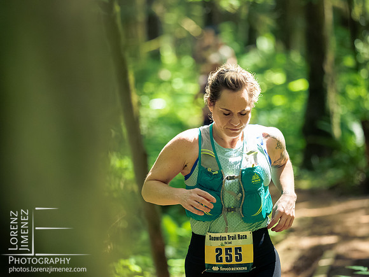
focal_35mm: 300
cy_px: 138
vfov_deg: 5.0
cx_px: 184
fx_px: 3198
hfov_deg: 6.6
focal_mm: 150
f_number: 2.8
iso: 4000
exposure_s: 1/800
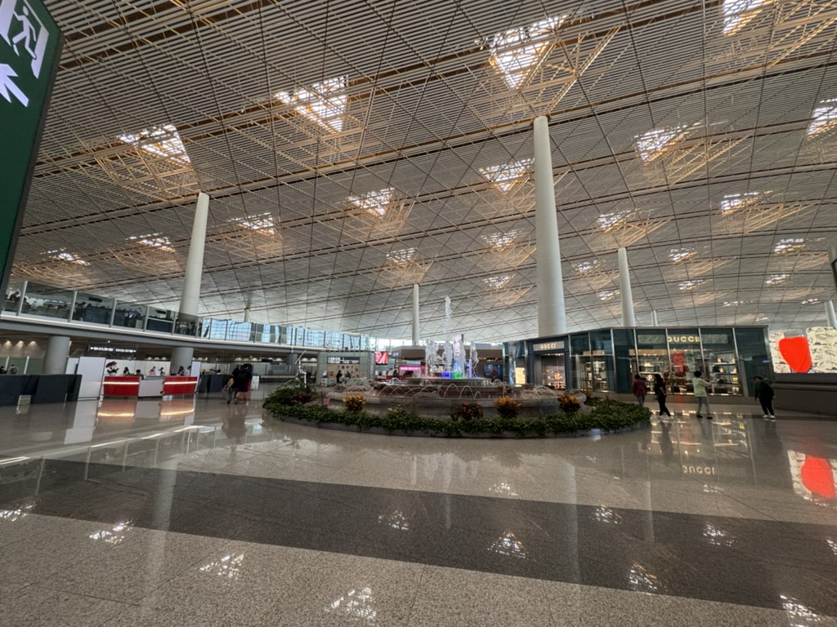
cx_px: 418
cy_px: 314
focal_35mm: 14
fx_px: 339
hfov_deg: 102.1
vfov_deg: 85.7
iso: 125
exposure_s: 1/102
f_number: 2.2
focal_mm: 2.22
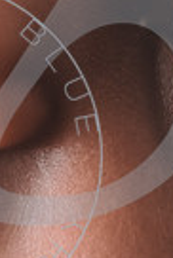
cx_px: 11
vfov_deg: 8.9
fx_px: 1661
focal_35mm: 231
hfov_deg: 6.0
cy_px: 11
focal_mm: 70
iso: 2500
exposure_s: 1/80
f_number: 7.1
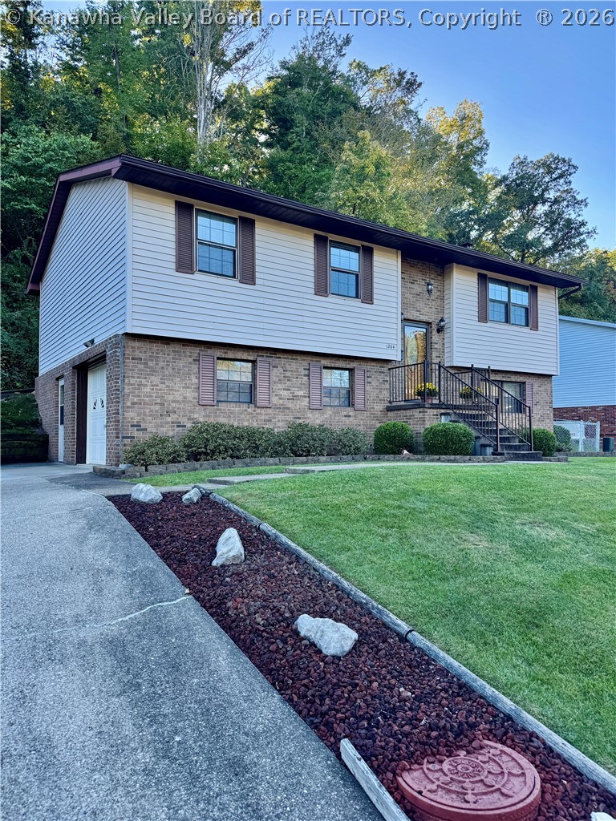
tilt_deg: +2.3
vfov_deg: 71.6
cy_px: 410
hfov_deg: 56.8
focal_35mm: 24
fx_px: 569
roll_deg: +1.2
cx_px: 308
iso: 80
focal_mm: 6.76
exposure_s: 1/372
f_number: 1.78
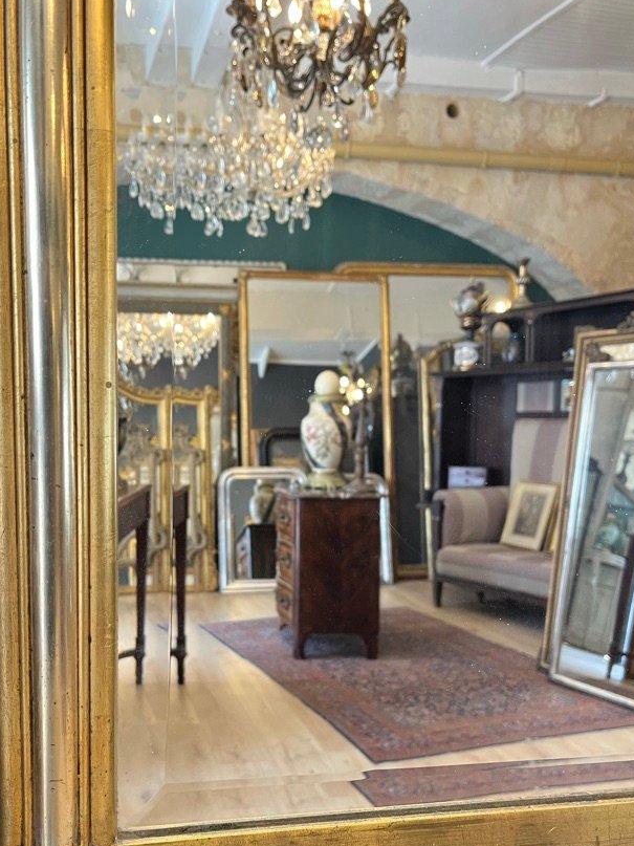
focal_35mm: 33
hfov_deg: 42.7
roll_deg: -1.3
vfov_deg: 55.1
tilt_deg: -15.4
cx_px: 252
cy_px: 492
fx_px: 806
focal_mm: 5.1
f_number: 1.6
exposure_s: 1/60
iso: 160
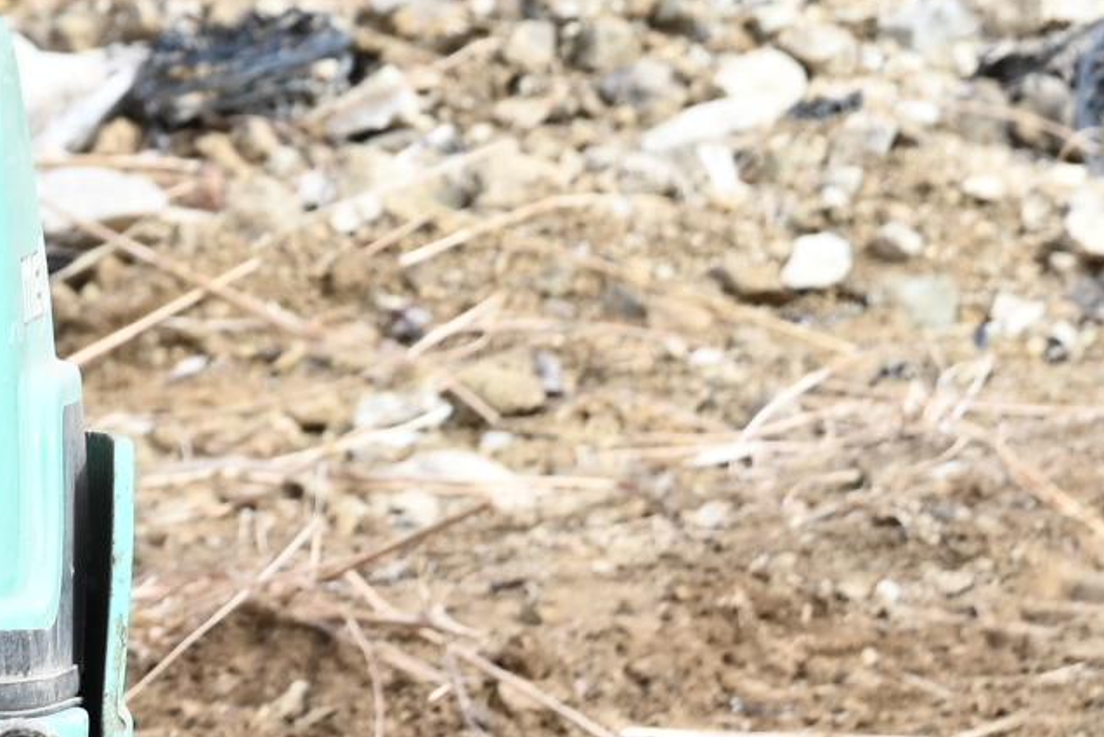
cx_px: -1050
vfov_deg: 3.2
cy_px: -815
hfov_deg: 4.8
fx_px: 12913
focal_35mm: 421
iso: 160
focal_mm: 65
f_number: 5.6
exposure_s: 1/250
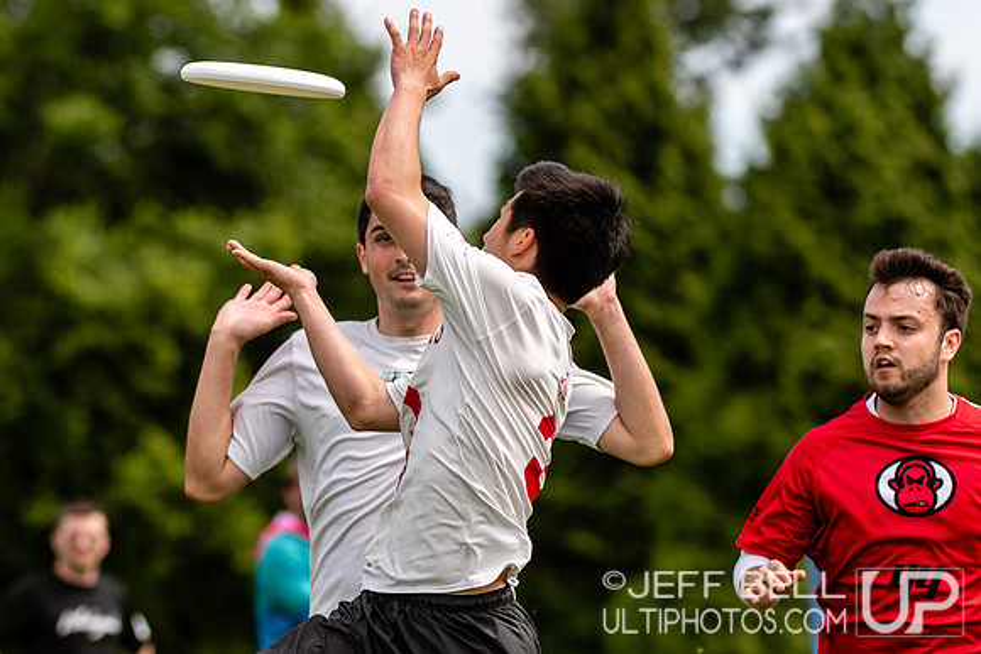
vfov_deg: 3.3
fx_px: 11522
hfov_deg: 4.9
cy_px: 346
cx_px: 411
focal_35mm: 423
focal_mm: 200
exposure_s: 1/1250
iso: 140
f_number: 4
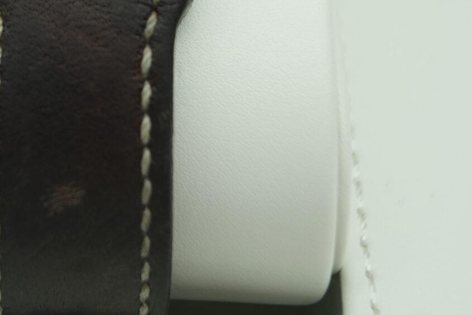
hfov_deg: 19.0
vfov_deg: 12.6
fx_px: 1390
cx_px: 54
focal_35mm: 106
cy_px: -75
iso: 400
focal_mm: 35
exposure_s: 1/250
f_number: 5
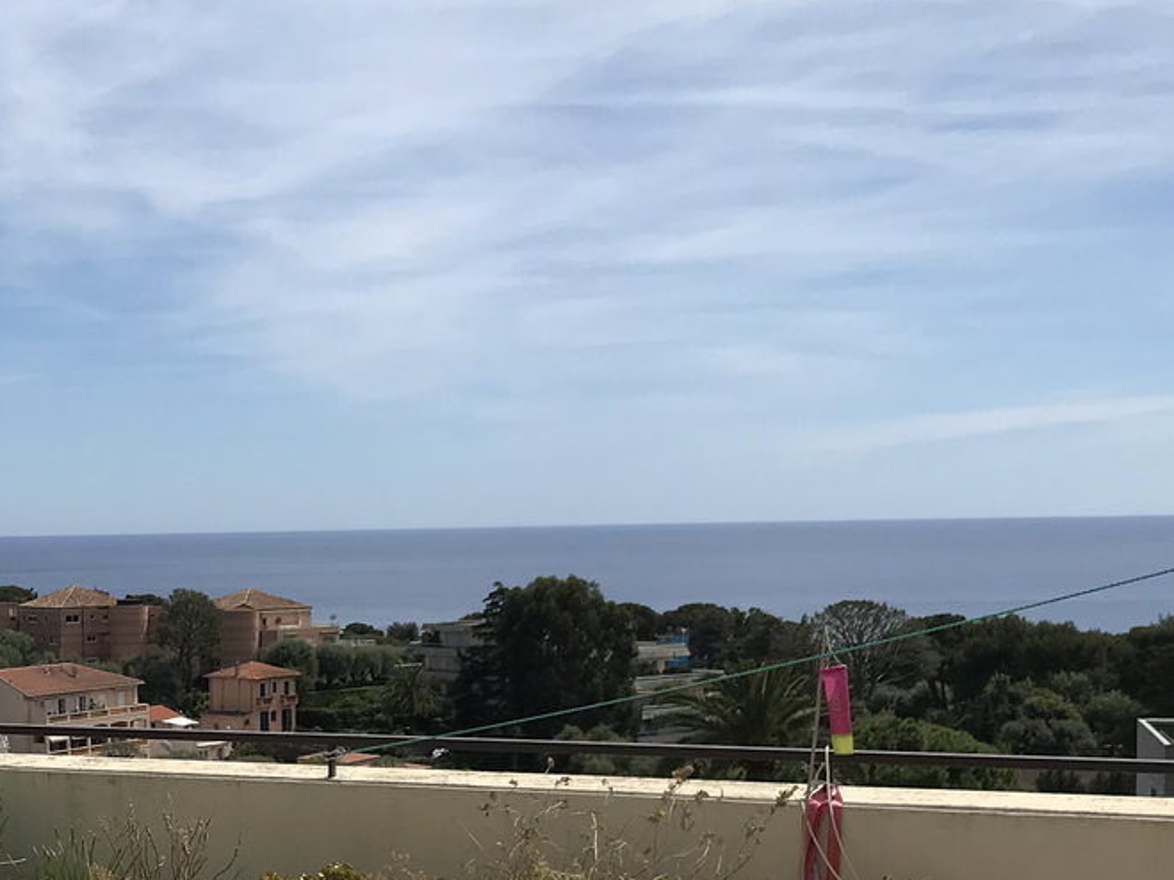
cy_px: 702
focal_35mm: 68
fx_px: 2306
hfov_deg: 27.6
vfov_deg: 21.3
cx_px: 139
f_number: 1.8
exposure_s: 1/4566
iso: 20
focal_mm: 3.99
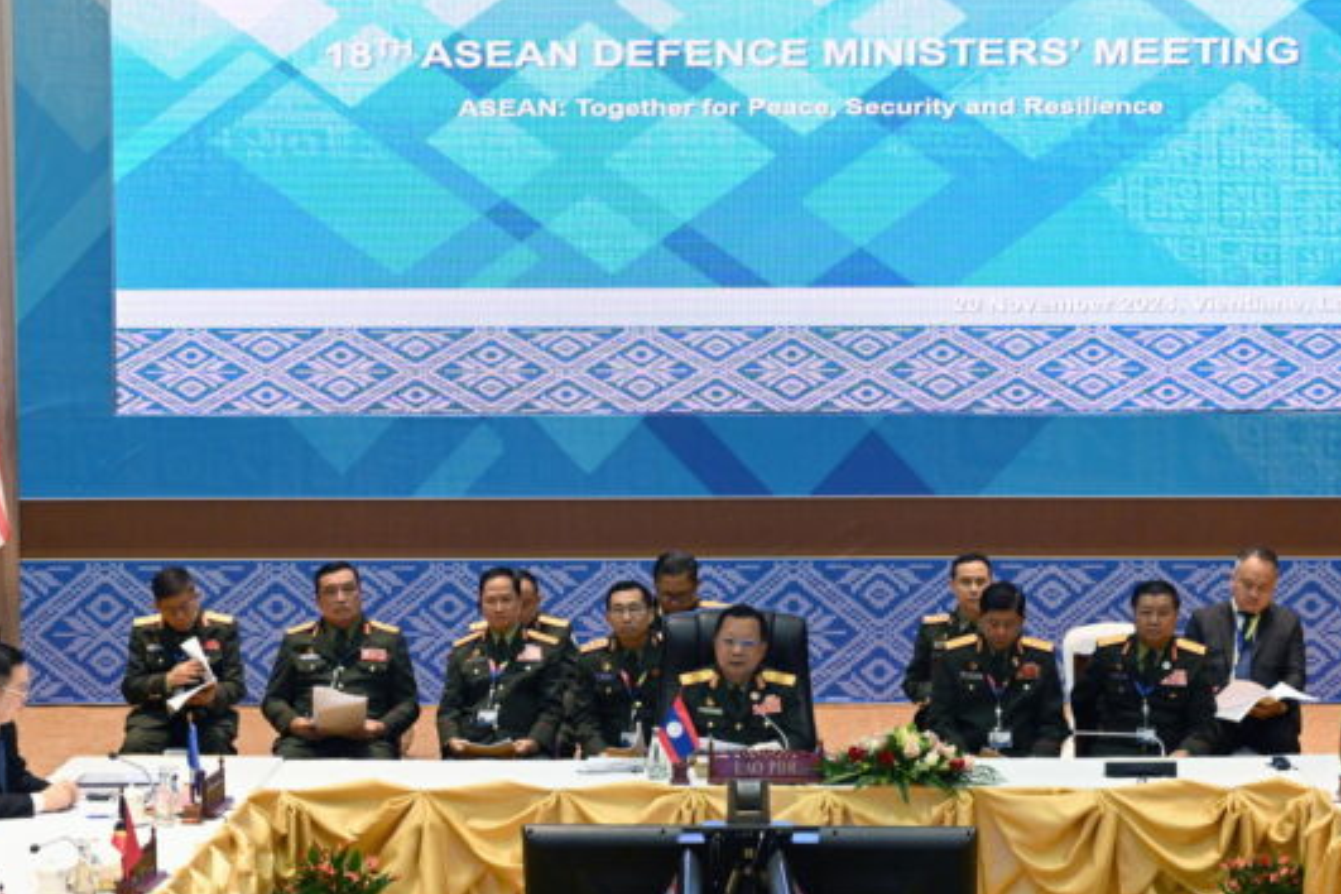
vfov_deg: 12.9
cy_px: 655
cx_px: 692
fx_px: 3948
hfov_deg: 19.3
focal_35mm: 106
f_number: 4
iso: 3200
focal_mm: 55
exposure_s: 1/200
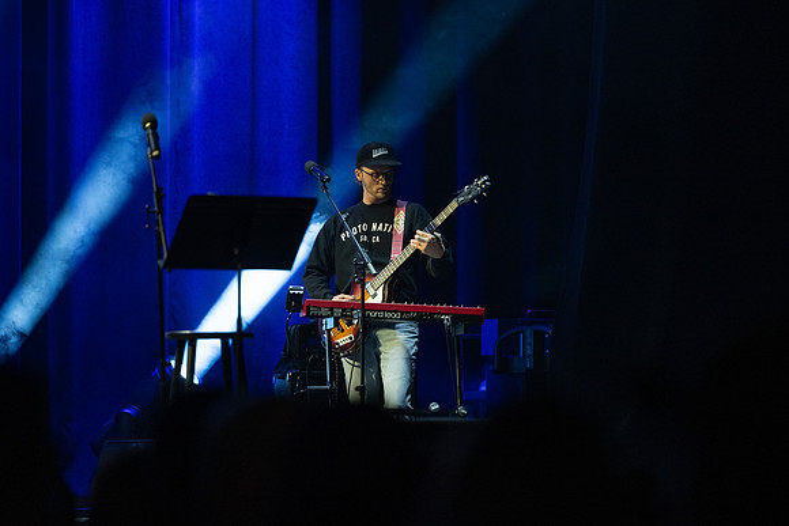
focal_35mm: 220
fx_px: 4830
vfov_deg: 6.2
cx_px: 387
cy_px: 292
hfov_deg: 9.3
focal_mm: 180
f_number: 2.8
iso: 2500
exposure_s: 1/200
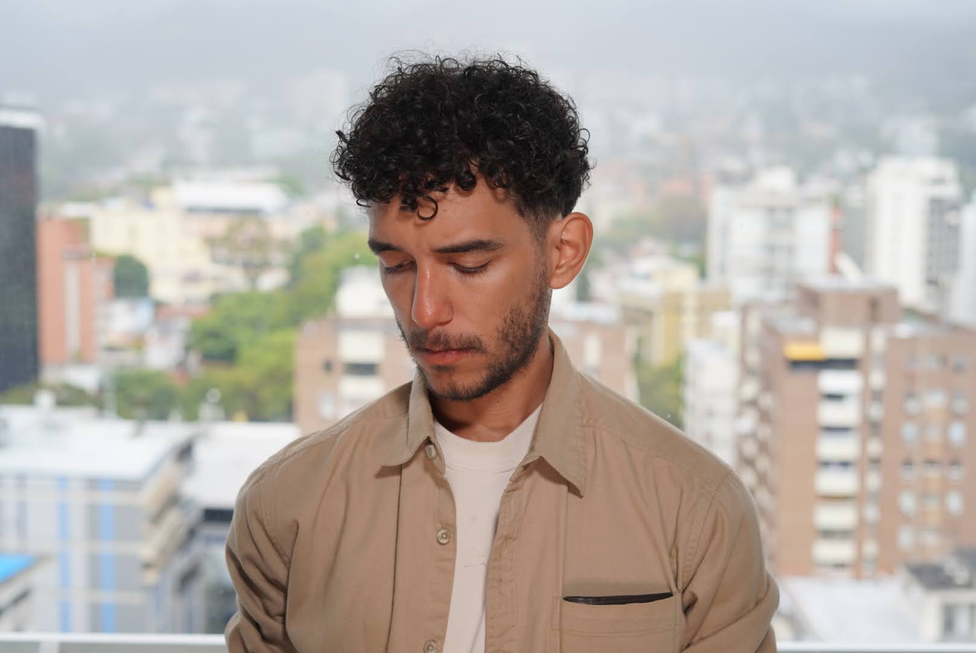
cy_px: 326
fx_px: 1356
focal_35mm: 50
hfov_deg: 39.6
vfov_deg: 27.0
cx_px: 488
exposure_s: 1/250
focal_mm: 50
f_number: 4
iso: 100
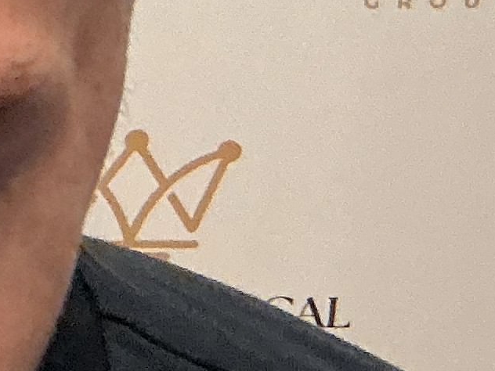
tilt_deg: -23.5
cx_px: -397
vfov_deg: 7.5
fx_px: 2645
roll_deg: -1.0
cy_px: -512
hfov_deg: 10.1
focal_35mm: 185
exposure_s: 1/50
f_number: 1.8
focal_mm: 3
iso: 200
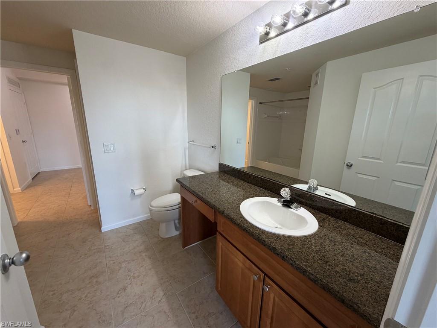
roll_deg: -0.4
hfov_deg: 102.1
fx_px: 177
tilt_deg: -13.7
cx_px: 218
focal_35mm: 14
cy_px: 164
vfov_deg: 85.7
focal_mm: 2.22
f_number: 2.2
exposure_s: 1/120
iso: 200
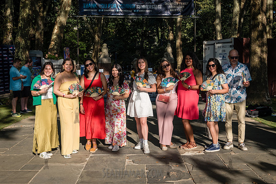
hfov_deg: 41.8
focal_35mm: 47
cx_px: 135
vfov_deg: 28.6
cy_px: 84
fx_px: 361
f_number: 5.6
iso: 500
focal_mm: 38
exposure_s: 1/2000
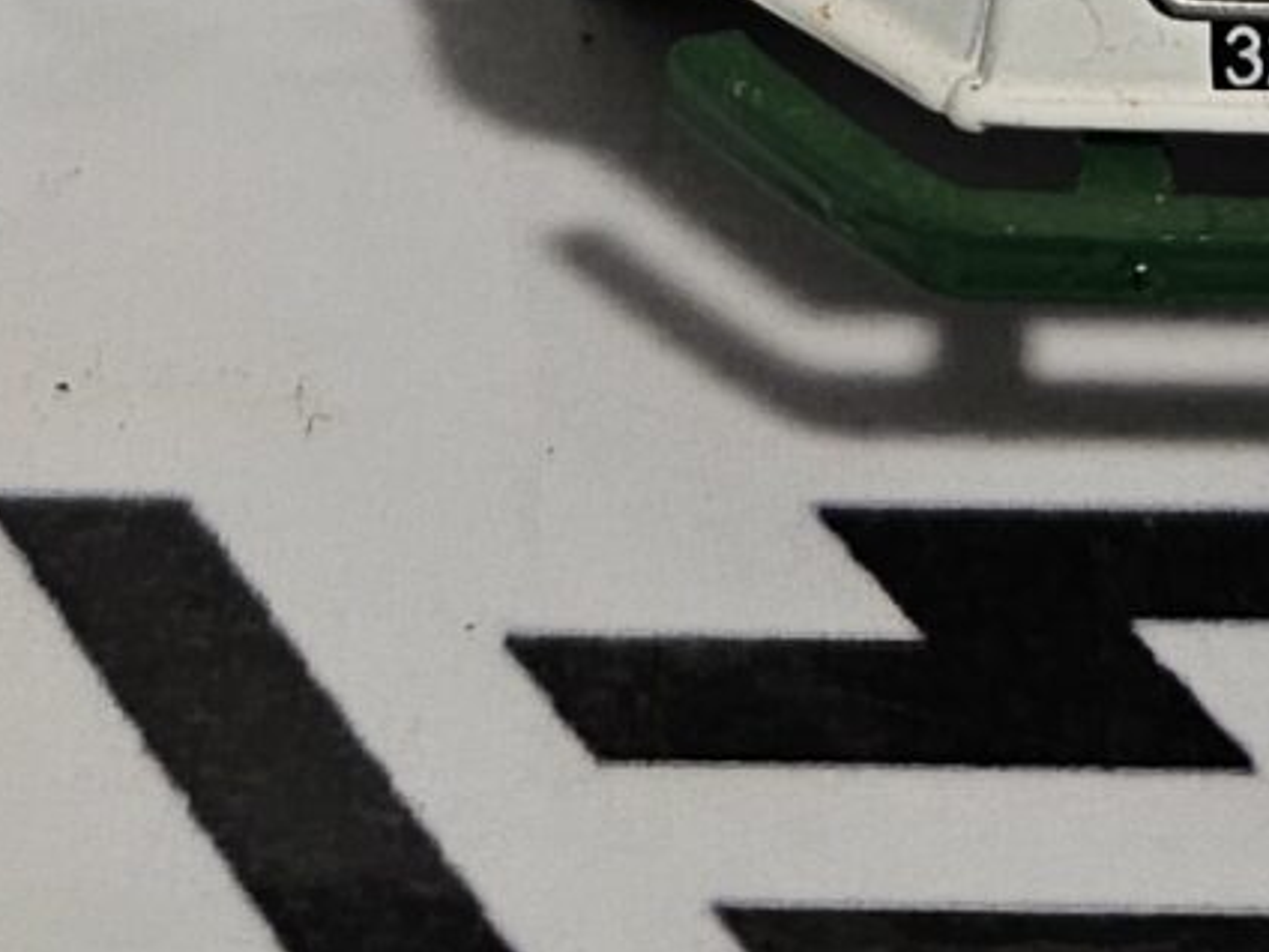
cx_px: 697
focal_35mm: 145
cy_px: -1287
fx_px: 5316
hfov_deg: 13.6
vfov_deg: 9.2
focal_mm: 5
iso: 125
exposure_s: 1/100
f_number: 1.8
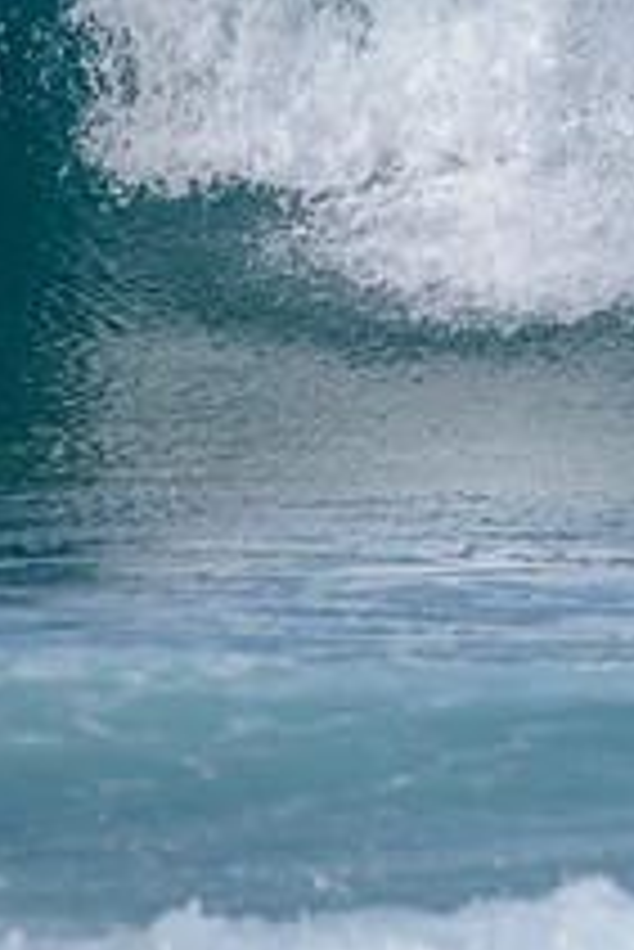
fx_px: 36287
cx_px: 1115
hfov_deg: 1.0
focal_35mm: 1376
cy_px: 137
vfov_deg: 1.5
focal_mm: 500
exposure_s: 1/2500
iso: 250
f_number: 6.3
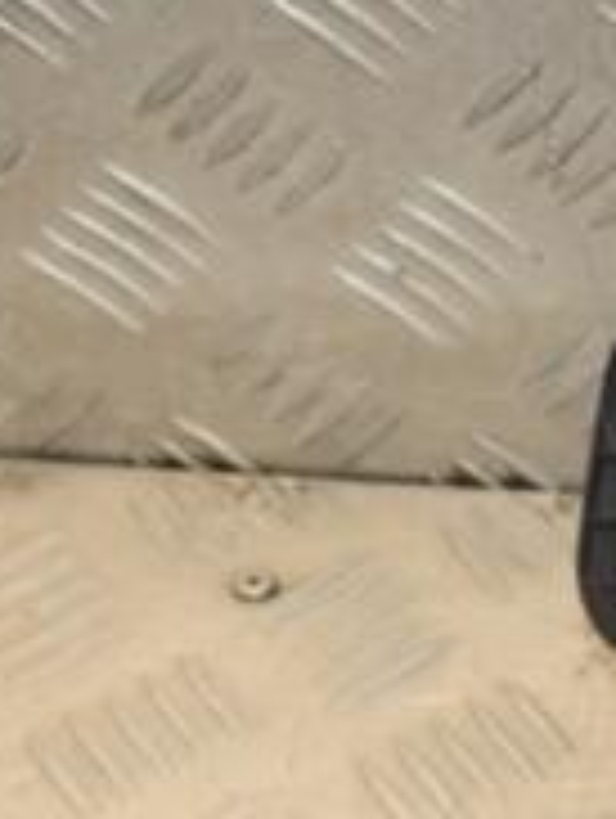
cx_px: 1030
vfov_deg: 10.4
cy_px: 459
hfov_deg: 7.6
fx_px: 4498
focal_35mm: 190
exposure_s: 1/200
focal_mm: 40
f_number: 5.6
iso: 800
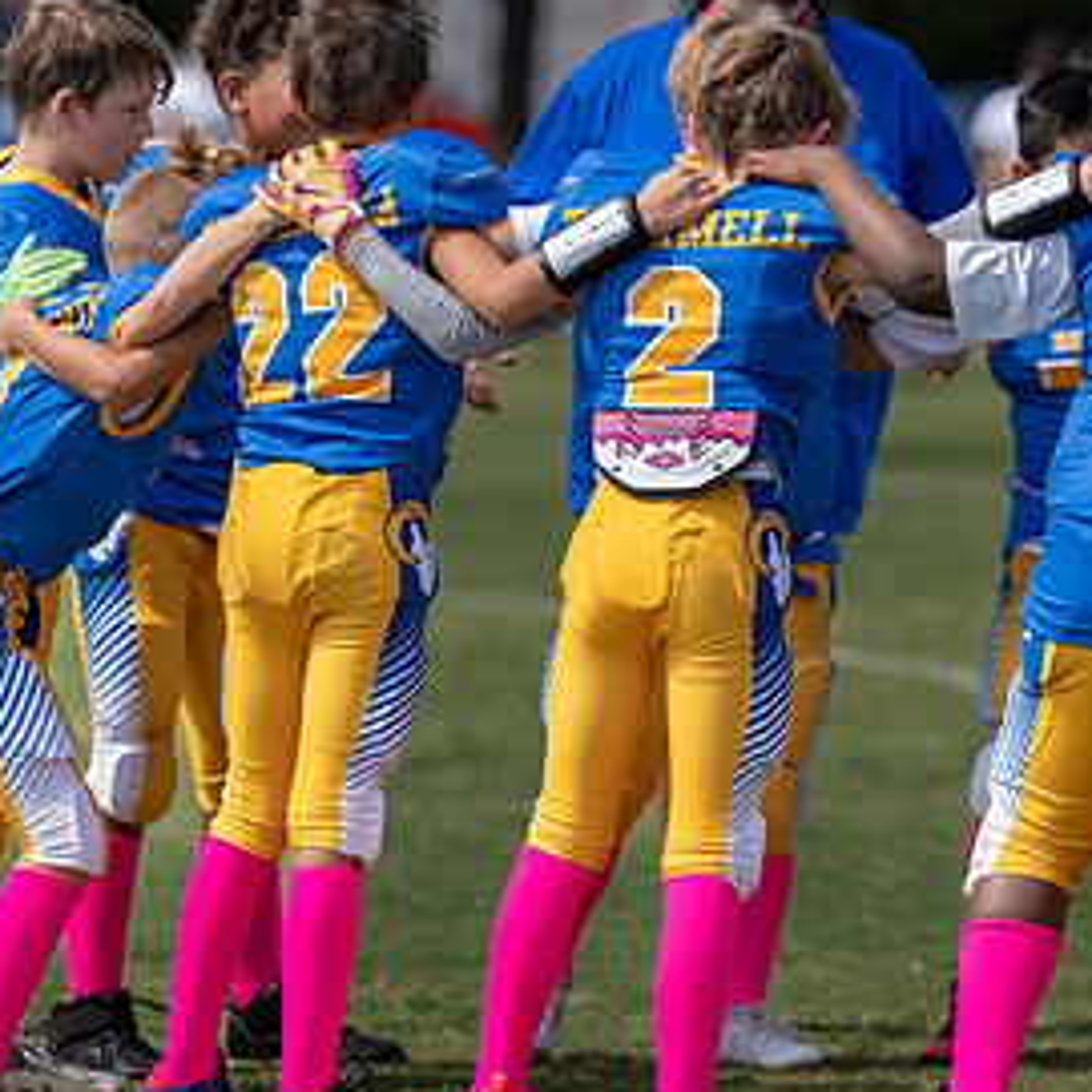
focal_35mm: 340
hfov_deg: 5.2
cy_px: 463
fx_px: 12135
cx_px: 806
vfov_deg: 5.2
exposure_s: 1/2000
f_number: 2.8
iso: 100
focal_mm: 170
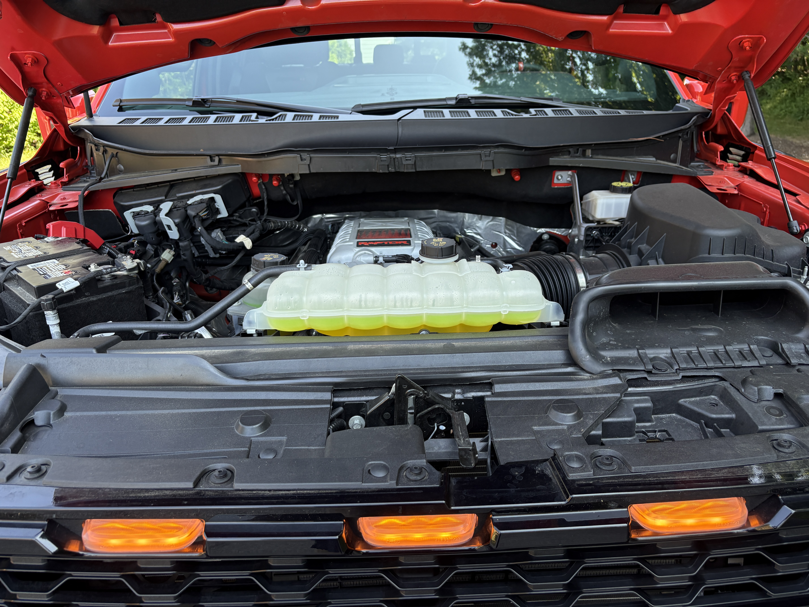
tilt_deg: -19.8
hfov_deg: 67.3
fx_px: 608
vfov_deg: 53.1
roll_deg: +1.1
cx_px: 404
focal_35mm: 26
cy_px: 304
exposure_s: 1/236
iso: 100
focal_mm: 5.96
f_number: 1.6
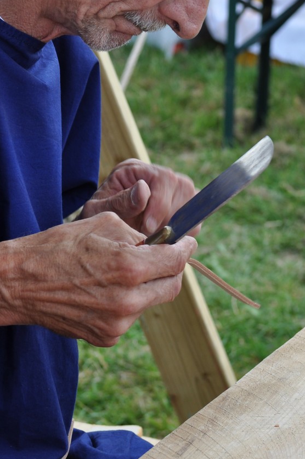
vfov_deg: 13.9
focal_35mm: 148
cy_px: 138
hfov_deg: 9.2
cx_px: 211
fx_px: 1884
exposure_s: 1/200
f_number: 7.1
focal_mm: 55
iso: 200
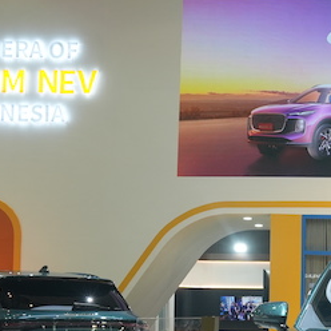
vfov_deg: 22.7
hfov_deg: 21.1
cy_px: 302
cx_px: 434
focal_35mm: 74
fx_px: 801
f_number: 4
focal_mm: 16
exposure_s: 1/100
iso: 250
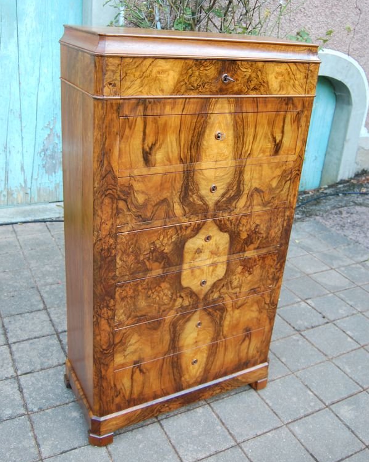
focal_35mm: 34
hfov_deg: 43.4
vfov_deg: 52.7
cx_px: 185
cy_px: 203
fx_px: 464
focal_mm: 20
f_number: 3.8
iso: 400
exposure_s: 1/50
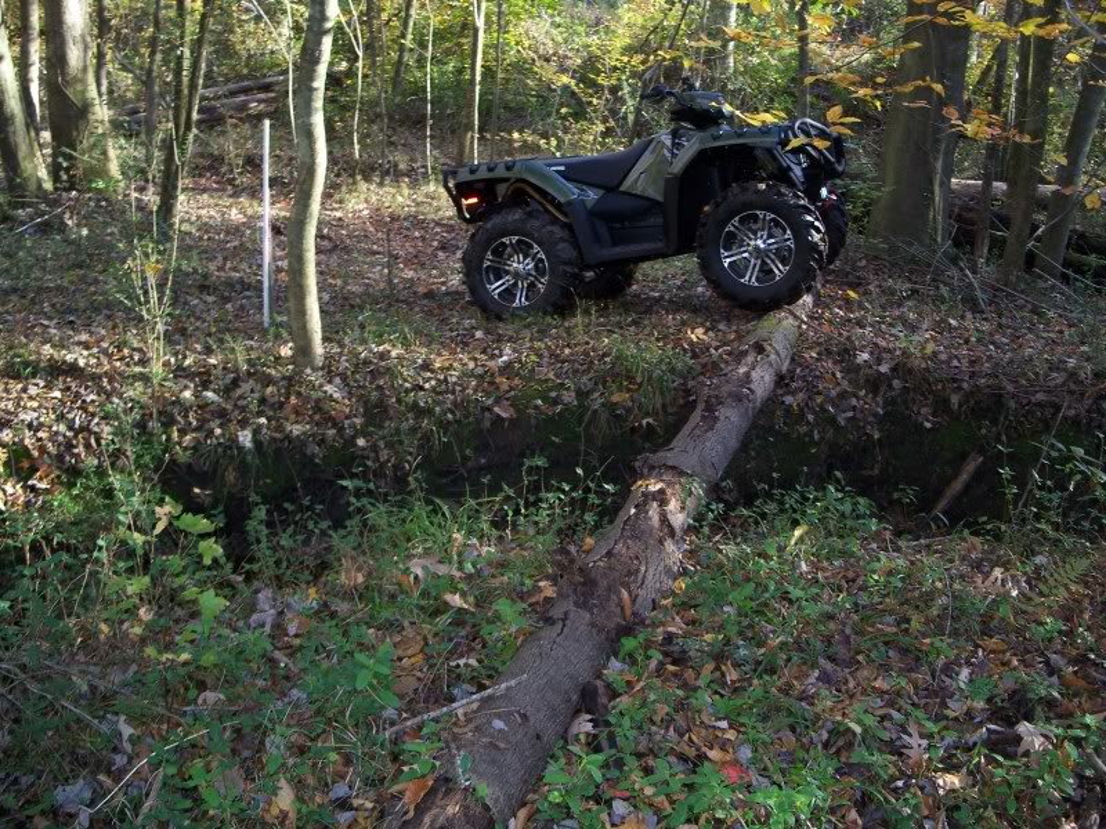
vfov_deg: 38.7
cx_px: 553
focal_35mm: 37
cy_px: 414
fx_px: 1182
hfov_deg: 50.1
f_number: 2.8
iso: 80
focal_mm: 7.8
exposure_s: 1/60
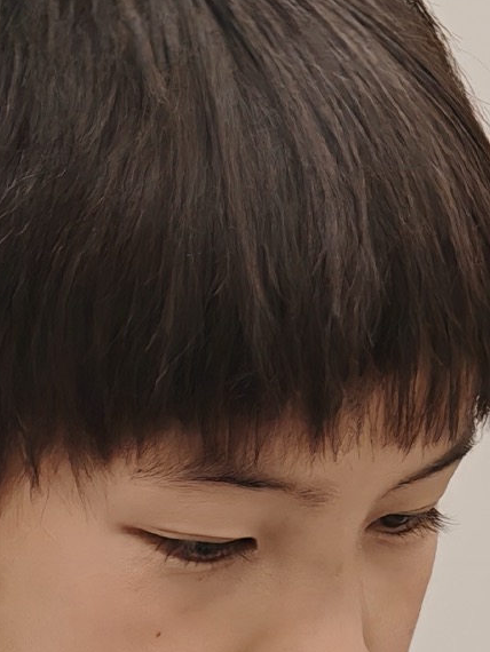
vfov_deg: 4.6
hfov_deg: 3.5
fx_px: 8034
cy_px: 715
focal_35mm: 426
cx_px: 603
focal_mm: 15.38
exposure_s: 1/100
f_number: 2.6
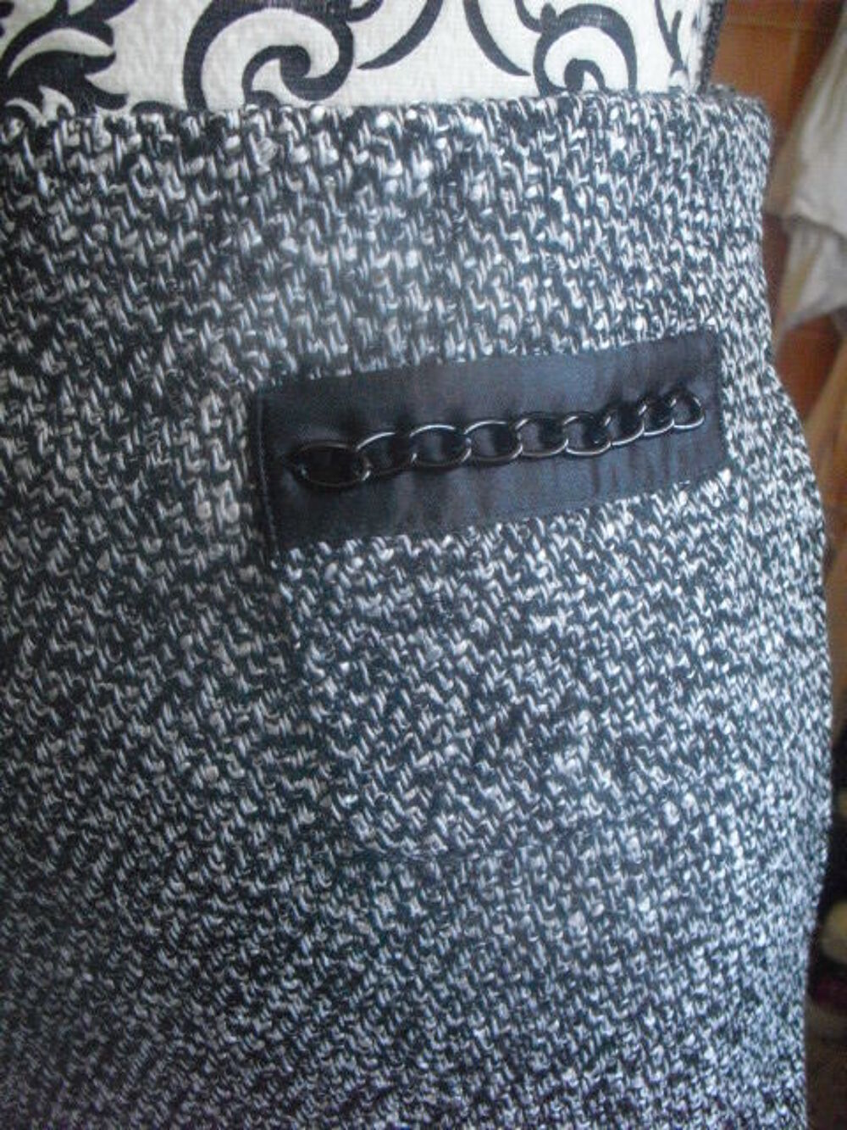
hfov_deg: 39.7
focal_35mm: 36
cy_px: 565
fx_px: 1174
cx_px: 424
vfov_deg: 51.4
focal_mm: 6.3
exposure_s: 1/80
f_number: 3.1
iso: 800
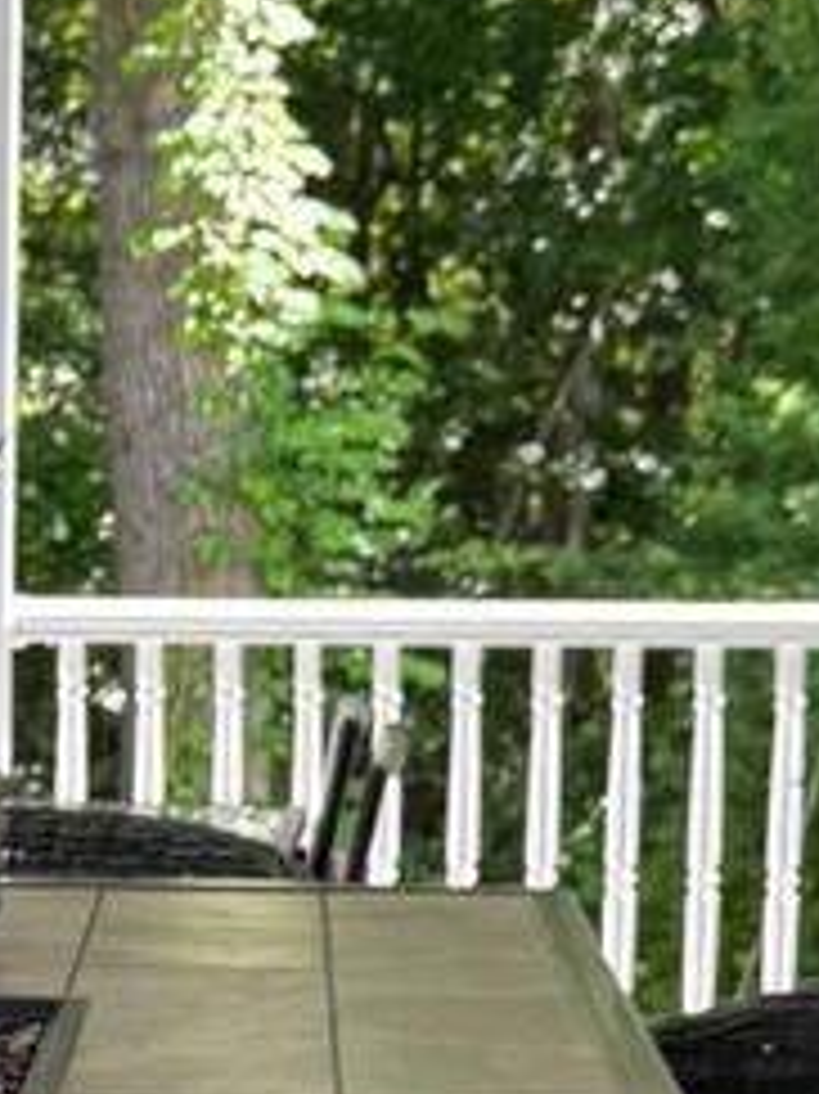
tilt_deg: -11.1
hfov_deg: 9.6
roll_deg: -0.4
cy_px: 1153
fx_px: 4799
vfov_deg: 12.8
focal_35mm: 152
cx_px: -238
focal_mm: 6.76
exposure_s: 1/247
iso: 64
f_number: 1.78
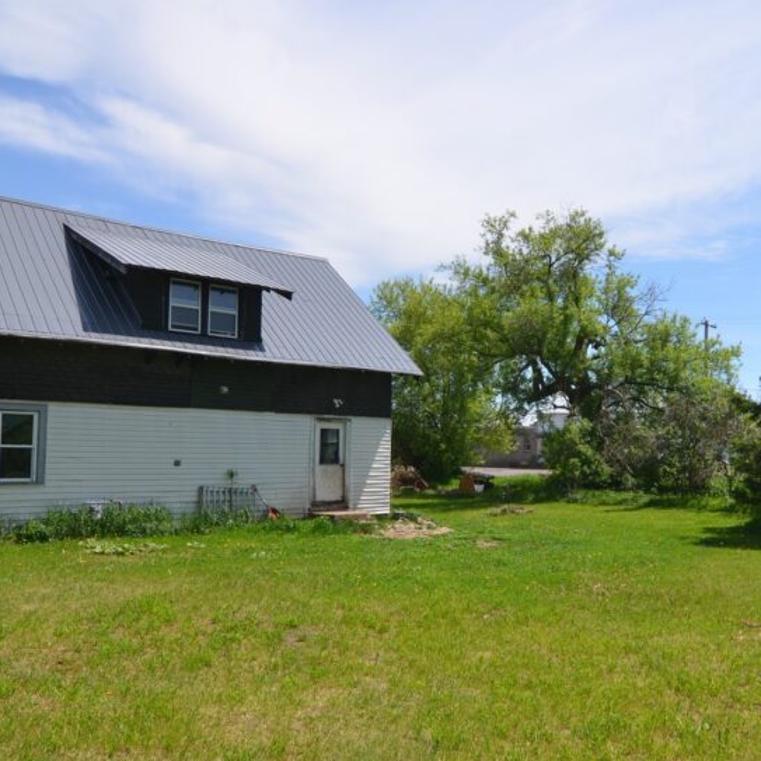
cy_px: 414
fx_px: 769
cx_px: 559
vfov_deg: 52.6
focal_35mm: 31
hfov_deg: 50.7
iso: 125
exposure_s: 1/250
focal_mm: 11
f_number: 8
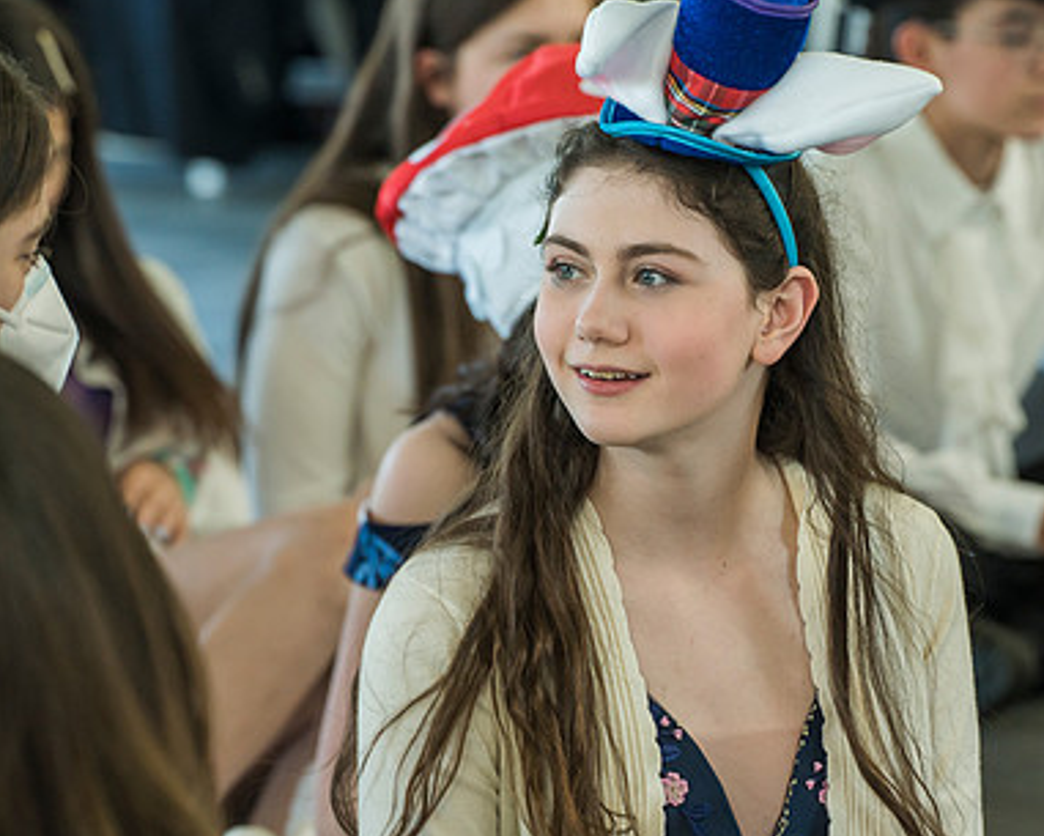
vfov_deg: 7.0
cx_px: 655
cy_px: 473
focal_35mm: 220
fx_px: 6799
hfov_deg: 8.8
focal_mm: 154
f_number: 5.6
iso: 800
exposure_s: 1/160
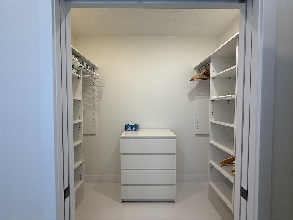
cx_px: 146
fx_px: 119
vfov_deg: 85.7
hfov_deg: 102.1
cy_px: 110
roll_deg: -0.3
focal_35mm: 14
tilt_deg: -0.8
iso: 160
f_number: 2.2
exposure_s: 1/120
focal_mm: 2.22
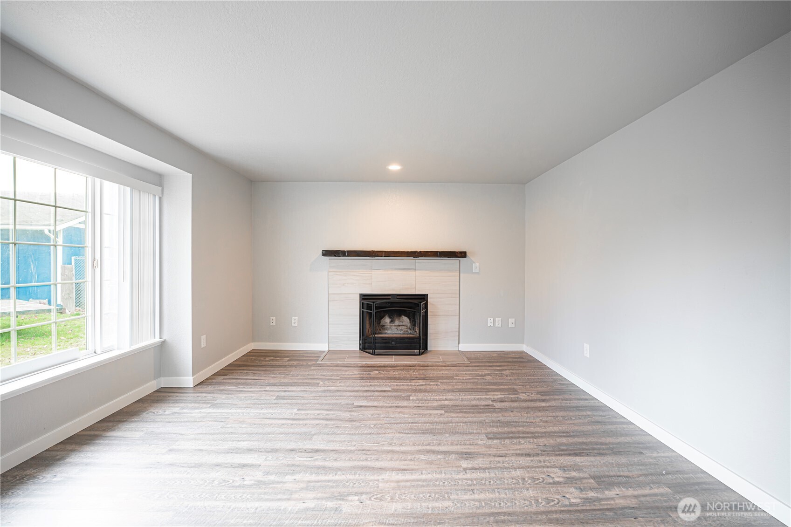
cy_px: 264
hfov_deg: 94.6
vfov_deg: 71.7
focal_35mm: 17
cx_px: 396
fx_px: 365
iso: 800
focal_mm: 16.6
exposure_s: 1/160
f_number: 4
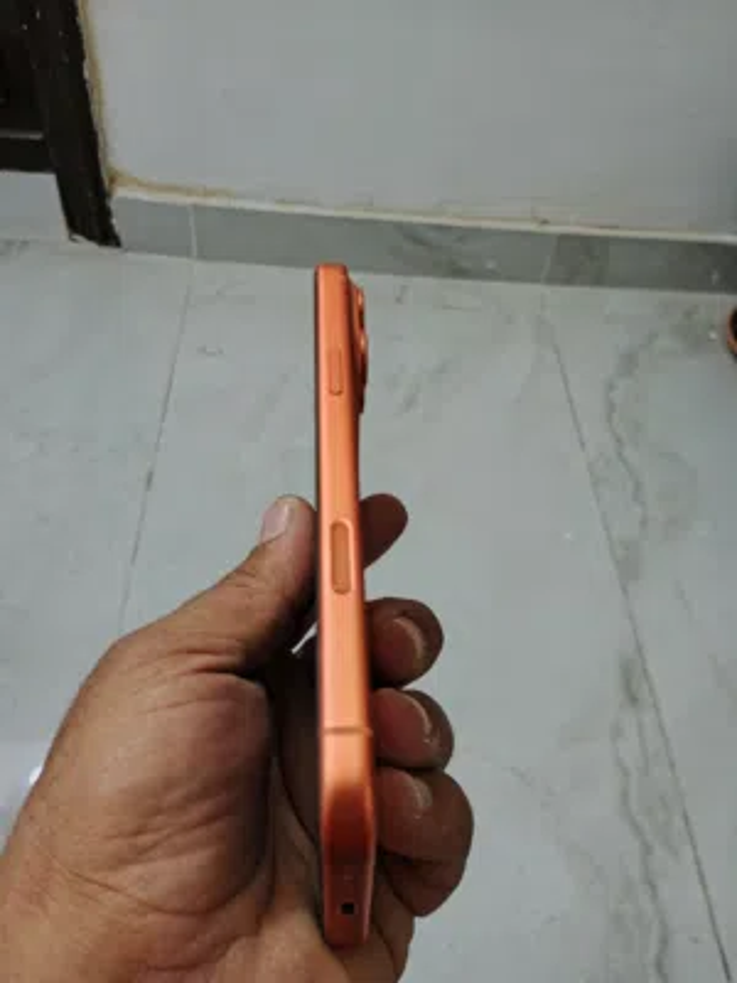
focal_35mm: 27
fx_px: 766
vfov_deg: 65.3
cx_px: 368
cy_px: 492
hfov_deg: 51.4
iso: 1954
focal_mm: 4.11
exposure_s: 1/20
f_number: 1.6
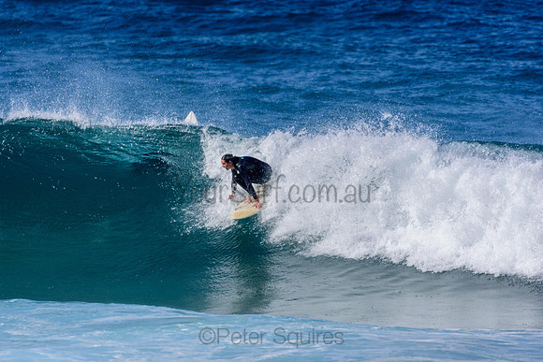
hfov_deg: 2.7
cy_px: 181
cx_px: 272
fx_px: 11315
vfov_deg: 1.8
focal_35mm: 750
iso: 200
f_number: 5.6
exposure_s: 1/2000
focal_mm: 500
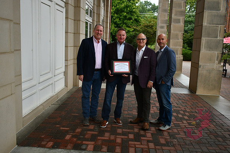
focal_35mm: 36
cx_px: 115
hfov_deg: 53.1
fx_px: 230
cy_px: 76
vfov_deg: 36.9
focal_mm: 18
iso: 800
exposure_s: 1/200
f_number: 3.5
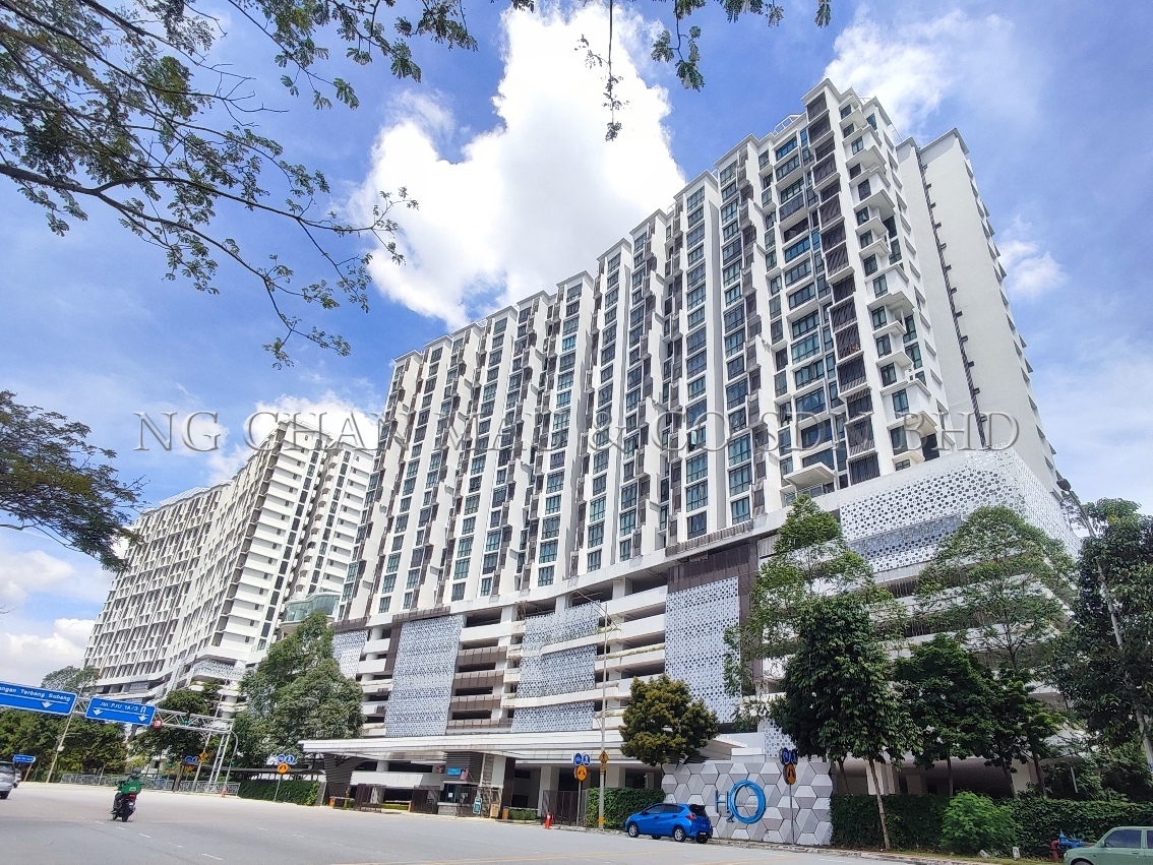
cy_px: 432
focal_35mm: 16
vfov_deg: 78.1
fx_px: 533
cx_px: 576
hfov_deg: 94.5
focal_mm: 1.65
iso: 50
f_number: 2.2
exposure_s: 1/1139
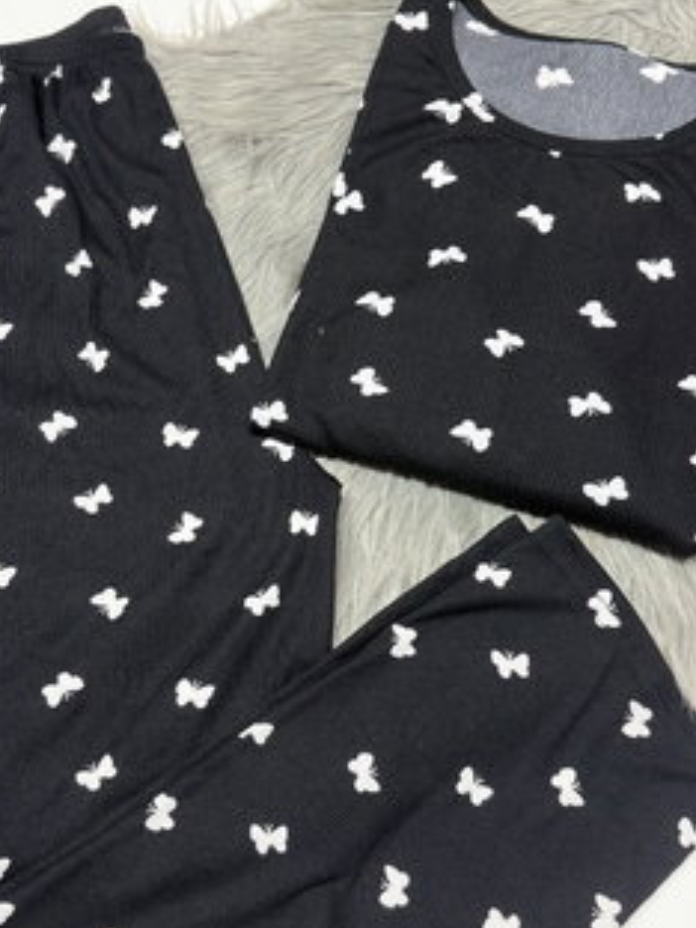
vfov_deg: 45.8
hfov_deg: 35.0
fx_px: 1099
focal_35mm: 41
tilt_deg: -69.2
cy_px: 480
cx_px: 280
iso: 160
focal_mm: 6.76
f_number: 1.78
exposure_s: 1/50
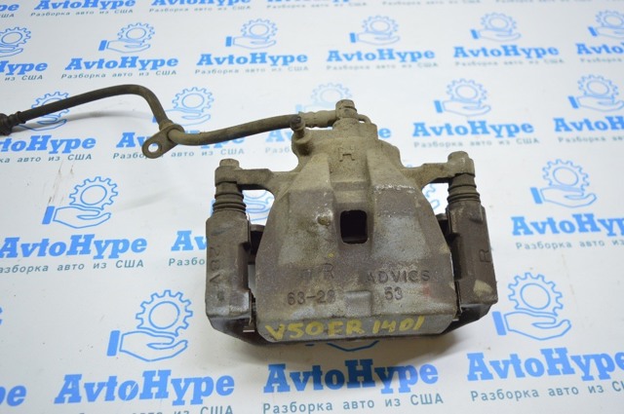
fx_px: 519
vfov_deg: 43.5
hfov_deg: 62.0
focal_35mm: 30
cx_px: 312
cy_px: 207
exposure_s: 1/50
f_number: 3.5
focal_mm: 20
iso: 400
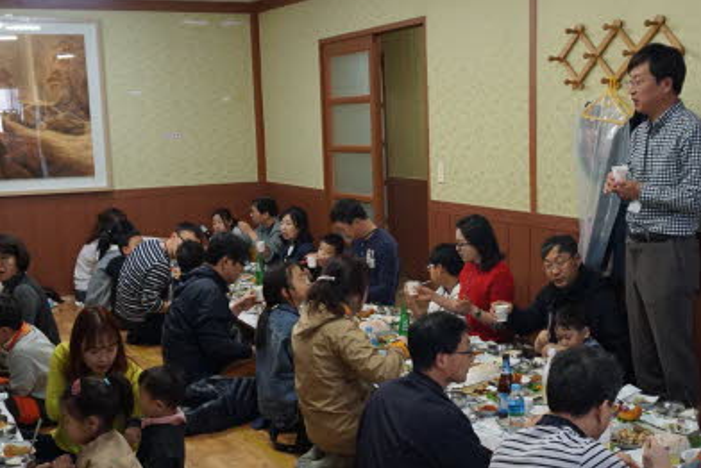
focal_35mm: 52
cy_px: 335
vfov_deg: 25.8
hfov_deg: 37.9
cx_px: 443
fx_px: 1013
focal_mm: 16
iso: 1250
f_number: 4
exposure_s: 1/160
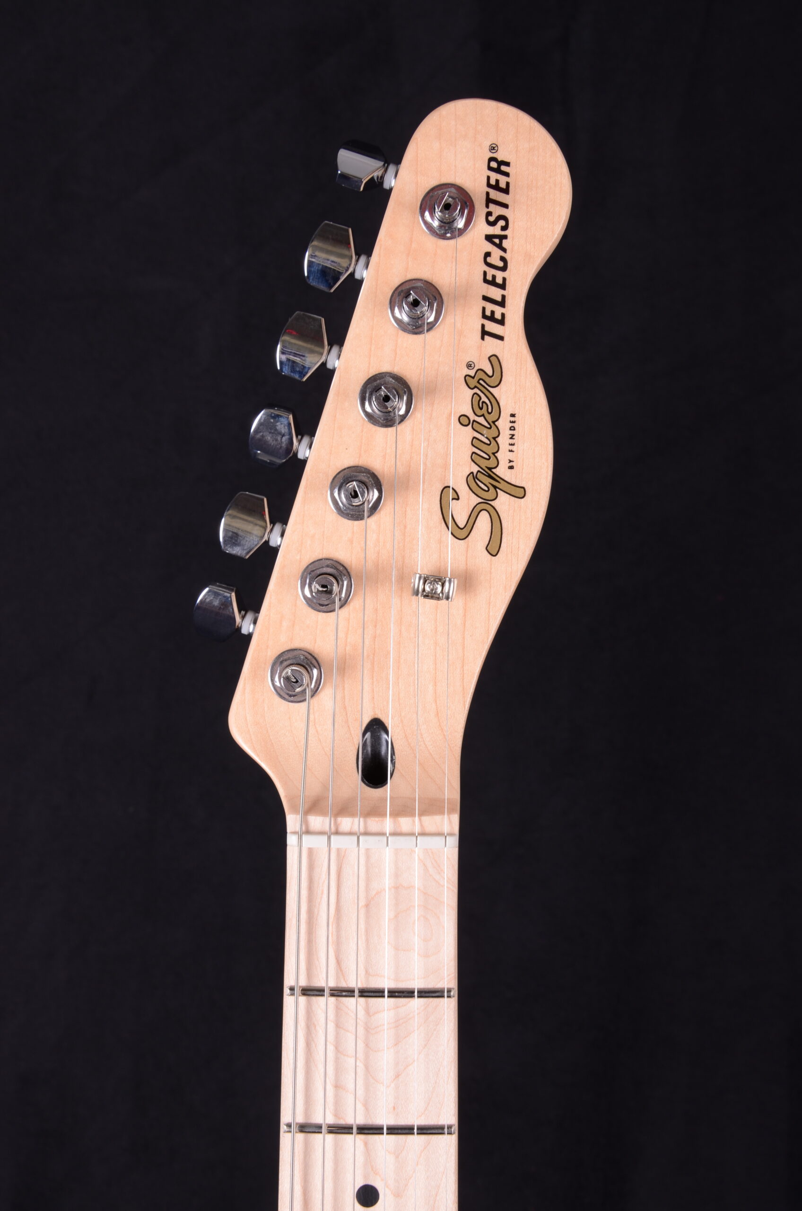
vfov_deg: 39.0
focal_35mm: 51
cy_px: 606
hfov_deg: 26.4
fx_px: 1712
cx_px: 401
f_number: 13
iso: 200
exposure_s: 1/200
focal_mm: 34
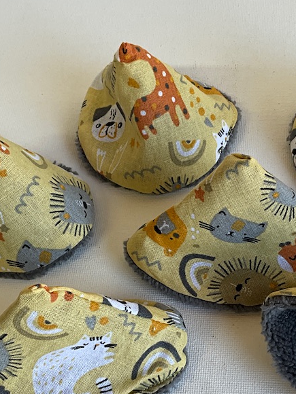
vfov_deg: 30.0
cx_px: 205
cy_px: 268
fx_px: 730
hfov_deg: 22.8
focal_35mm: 64
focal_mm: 3
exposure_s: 1/100
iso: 20
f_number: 1.8
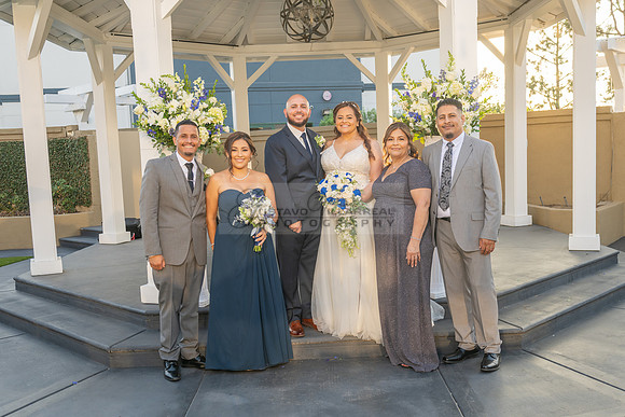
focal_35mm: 39
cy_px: 217
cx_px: 322
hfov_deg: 50.0
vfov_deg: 34.6
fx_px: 670
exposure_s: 1/160
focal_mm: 34
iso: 200
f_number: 5
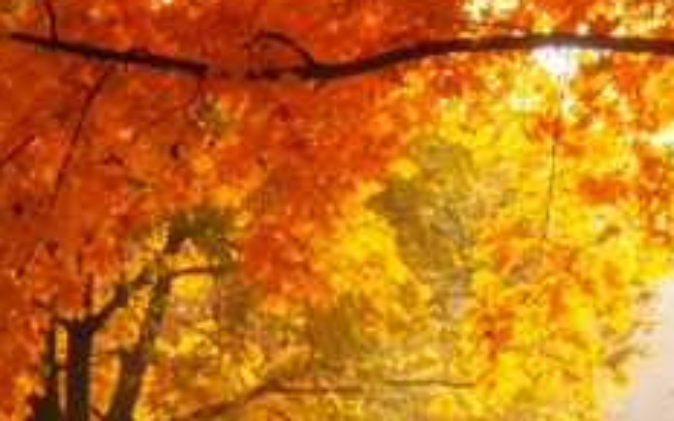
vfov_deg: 9.6
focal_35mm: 135
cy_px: 436
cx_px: 81
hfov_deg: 15.3
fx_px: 2480
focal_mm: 20
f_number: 11
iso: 200
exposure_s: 1/180
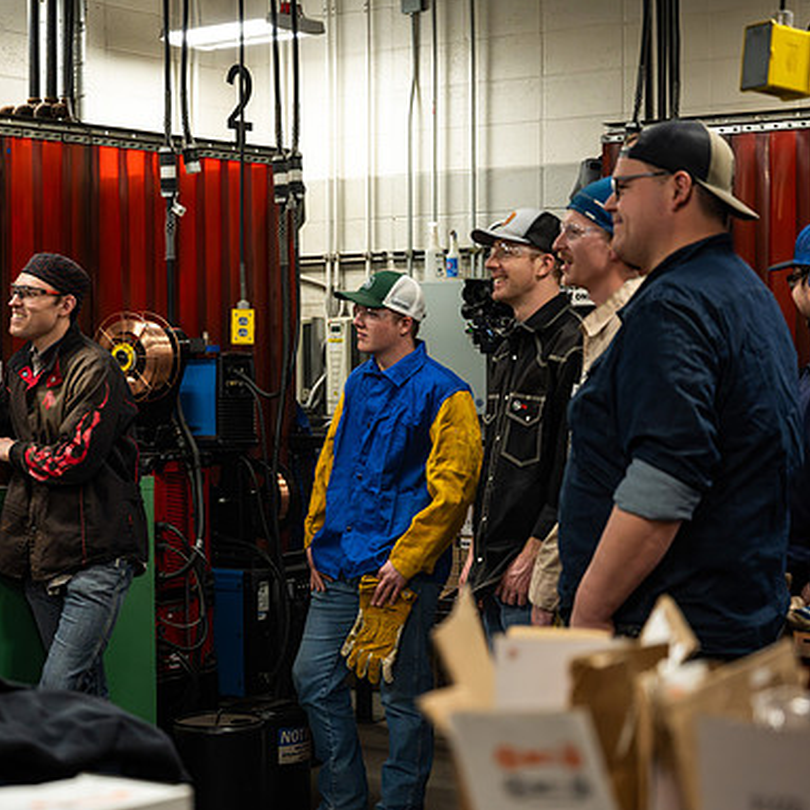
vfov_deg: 24.0
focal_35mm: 72
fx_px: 1906
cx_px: 290
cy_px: 405
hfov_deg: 23.9
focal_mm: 56
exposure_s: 1/640
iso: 3200
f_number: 4
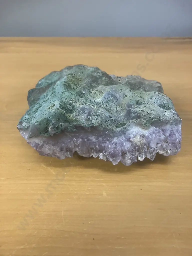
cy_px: 128
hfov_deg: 49.7
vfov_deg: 63.4
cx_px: 96
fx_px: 207
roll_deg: +2.0
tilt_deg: -39.4
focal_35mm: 28
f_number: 1.8
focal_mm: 3.99
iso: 250
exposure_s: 1/50
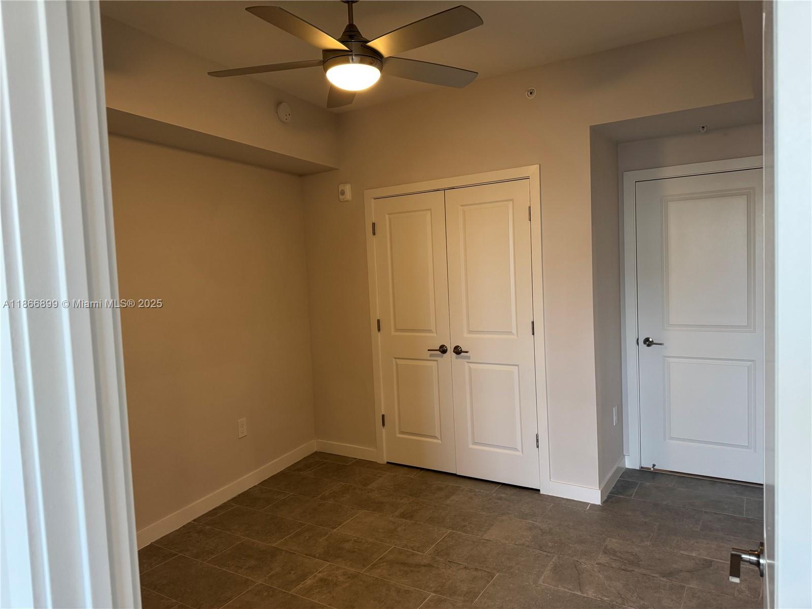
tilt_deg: -3.9
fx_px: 563
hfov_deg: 71.6
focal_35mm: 24
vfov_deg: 56.8
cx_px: 406
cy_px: 304
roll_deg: +2.5
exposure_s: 1/120
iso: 200
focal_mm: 6.76
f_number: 1.78
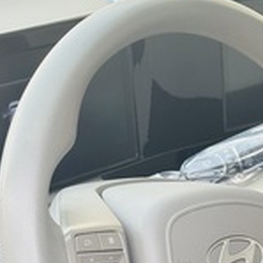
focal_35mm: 130
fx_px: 1117
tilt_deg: -23.3
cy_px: 292
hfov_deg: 13.4
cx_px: 128
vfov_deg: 13.2
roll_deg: -2.1
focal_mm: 6.86
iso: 80
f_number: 1.78
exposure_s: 1/107
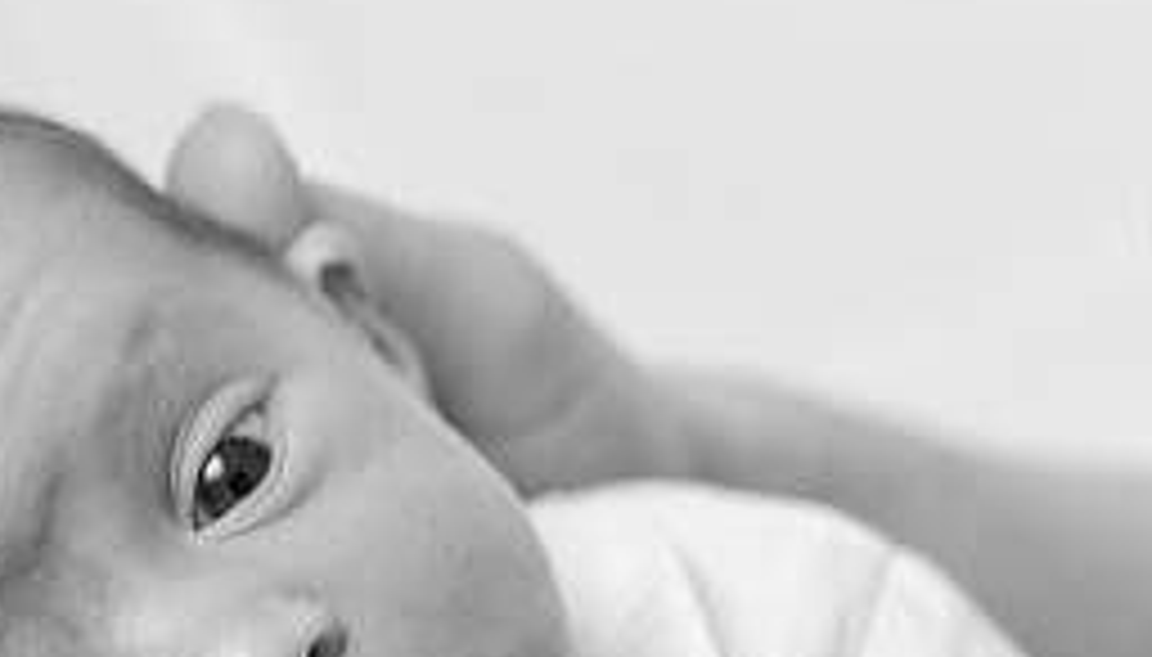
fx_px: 15999
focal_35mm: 522
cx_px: 417
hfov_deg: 4.1
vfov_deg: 2.3
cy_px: 930
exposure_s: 1/160
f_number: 6.3
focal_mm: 200
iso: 125
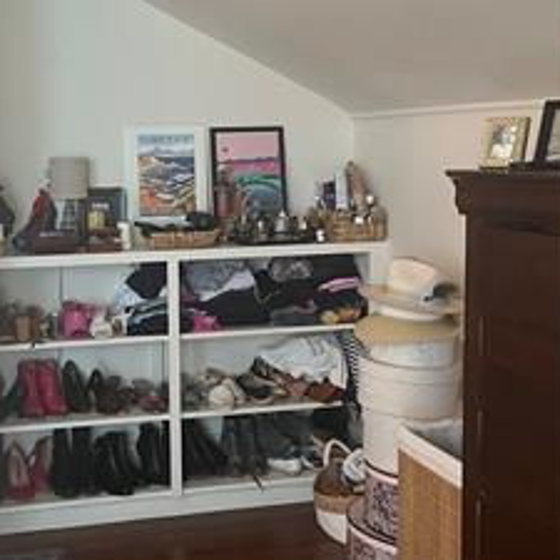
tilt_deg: -5.6
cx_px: 124
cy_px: 236
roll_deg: +1.3
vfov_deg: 34.6
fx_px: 897
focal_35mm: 49
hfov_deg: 33.8
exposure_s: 1/60
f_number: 1.6
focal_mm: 5.1
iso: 500
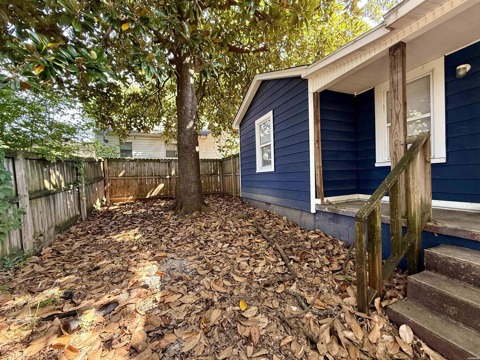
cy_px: 180
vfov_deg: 85.7
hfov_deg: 102.1
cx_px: 240
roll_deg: +0.9
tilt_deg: +0.0
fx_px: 194
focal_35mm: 14
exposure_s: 1/99
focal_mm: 2.22
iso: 200
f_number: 2.2
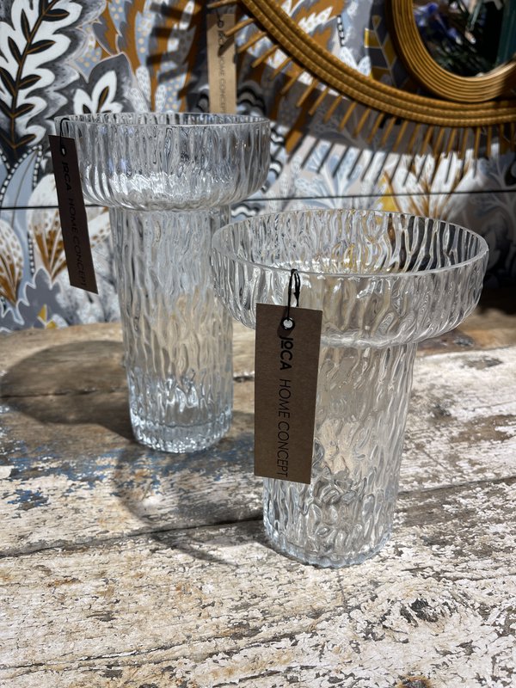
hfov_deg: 53.1
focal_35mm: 26
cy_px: 344
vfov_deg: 67.3
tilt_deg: -26.3
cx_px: 258
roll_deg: +0.0
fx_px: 517
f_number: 1.6
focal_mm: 5.1
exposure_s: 1/100
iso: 40
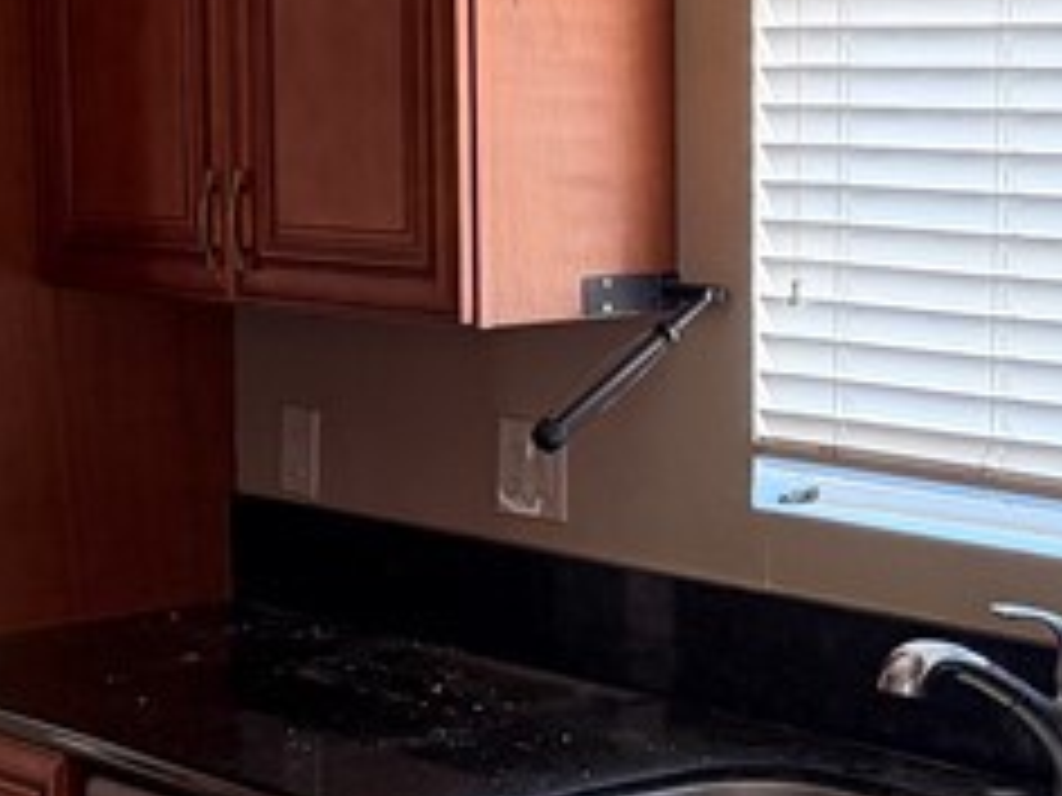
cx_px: 315
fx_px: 3191
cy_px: 432
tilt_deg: -6.8
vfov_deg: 14.2
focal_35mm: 104
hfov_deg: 18.8
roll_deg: +1.5
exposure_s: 1/60
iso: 250
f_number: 1.78
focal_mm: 6.76
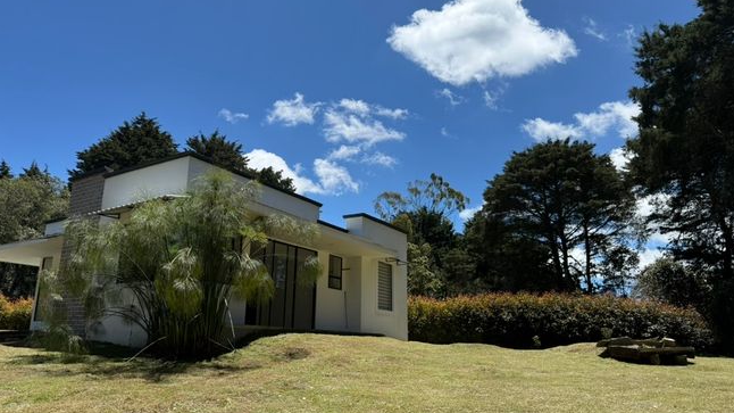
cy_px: 218
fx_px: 525
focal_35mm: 27
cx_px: 374
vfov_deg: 42.8
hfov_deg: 69.9
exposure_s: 1/5319
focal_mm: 6.76
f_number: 1.78
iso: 100
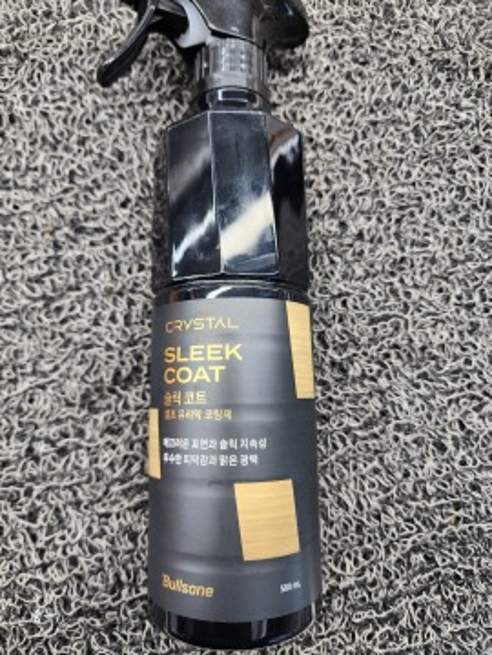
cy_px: 328
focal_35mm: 23
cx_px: 246
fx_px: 436
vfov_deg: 73.9
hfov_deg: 58.9
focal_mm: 6.4
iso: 100
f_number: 1.8
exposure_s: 1/120
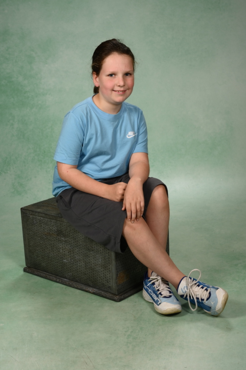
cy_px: 185
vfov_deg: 33.4
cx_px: 123
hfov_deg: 22.6
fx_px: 616
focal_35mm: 60
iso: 400
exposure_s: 1/125
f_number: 10
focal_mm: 60
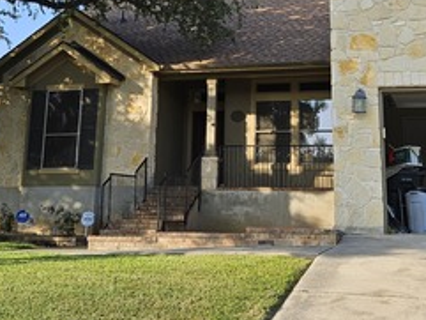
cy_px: 28
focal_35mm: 61
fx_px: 751
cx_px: 230
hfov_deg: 31.7
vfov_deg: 23.4
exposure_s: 1/792
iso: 25
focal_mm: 5.4
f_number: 1.8
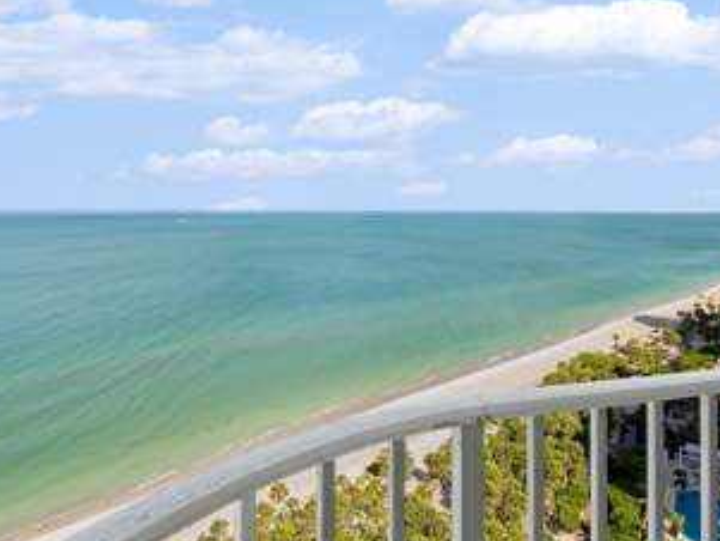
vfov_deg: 58.2
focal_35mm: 23
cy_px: 206
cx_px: 402
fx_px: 479
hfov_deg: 73.6
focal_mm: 15
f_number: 9
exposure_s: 1/160
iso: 200
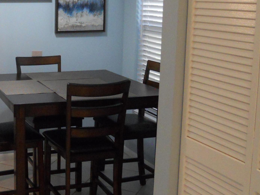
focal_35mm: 58
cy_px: 51
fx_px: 436
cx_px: 21
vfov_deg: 25.0
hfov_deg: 31.5
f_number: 2.7
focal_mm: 5
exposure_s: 1/125
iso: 500
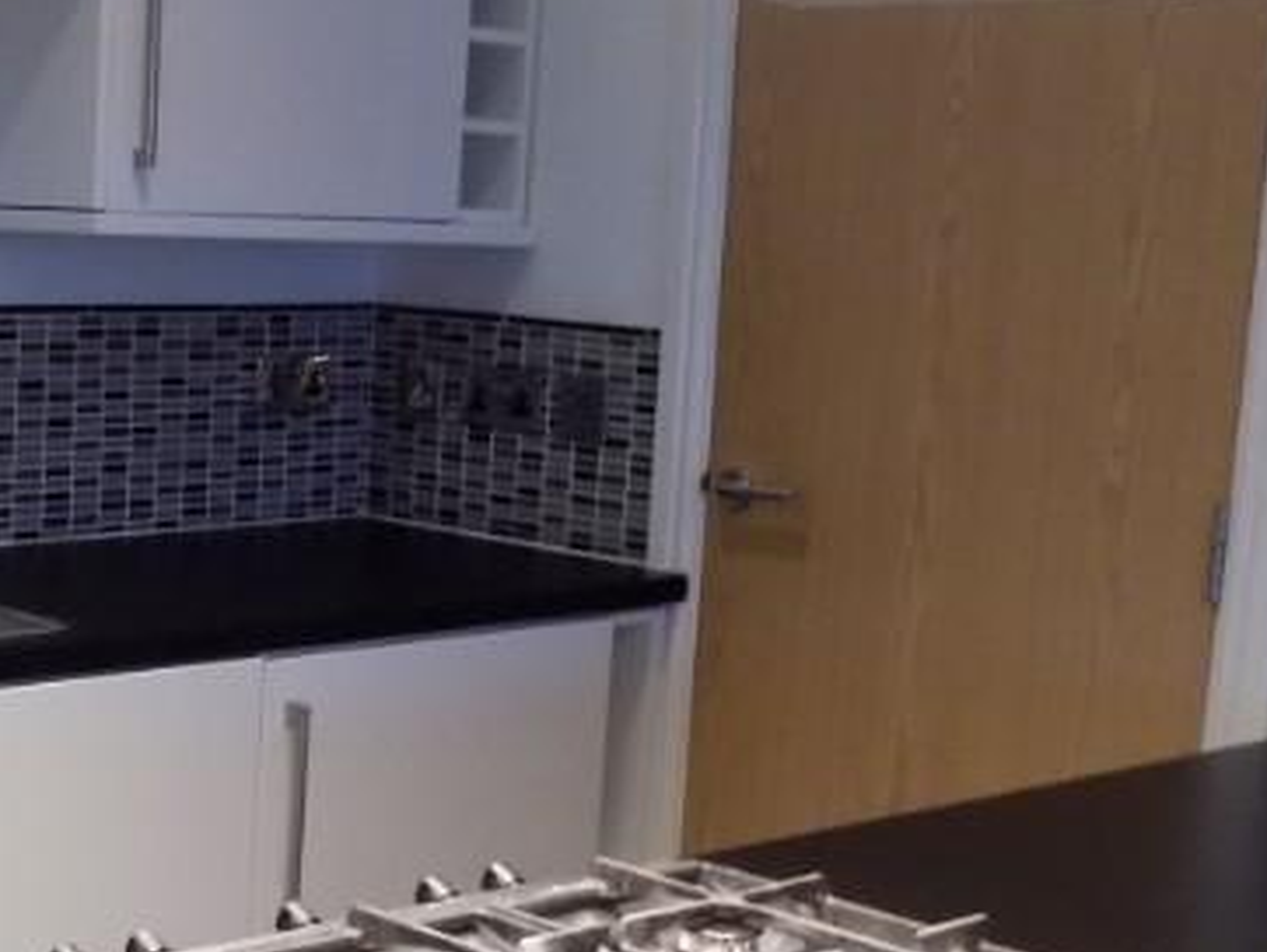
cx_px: -91
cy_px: 602
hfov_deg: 27.5
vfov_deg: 22.6
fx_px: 2381
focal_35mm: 65
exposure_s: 1/15
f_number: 3.1
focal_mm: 4
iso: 400
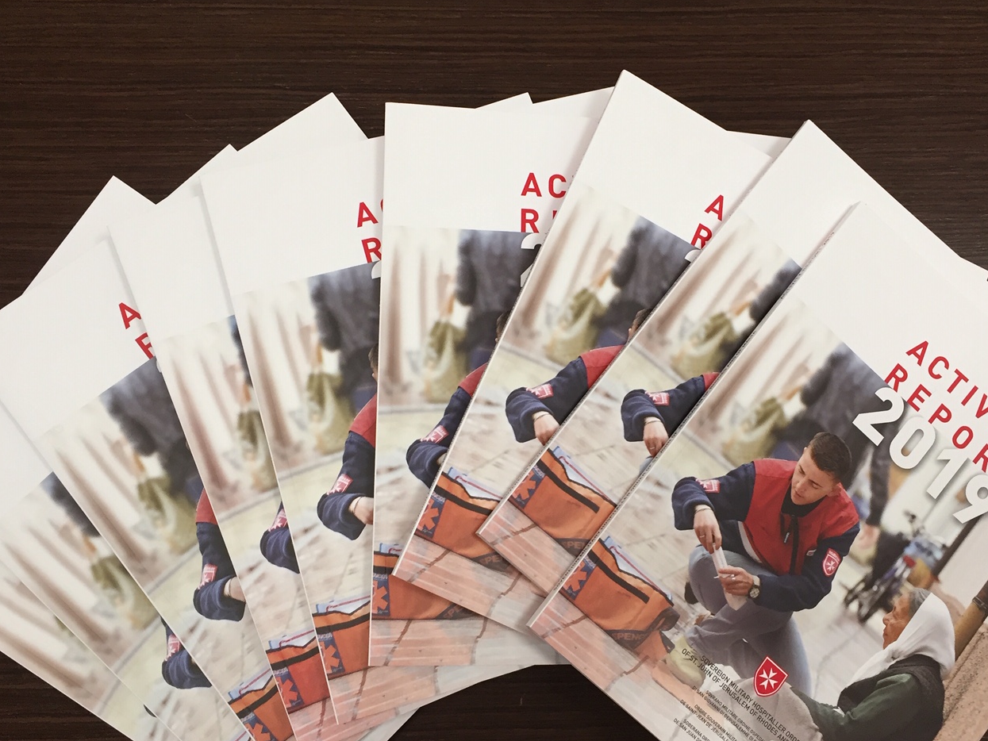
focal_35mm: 38
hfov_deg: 48.9
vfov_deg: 37.7
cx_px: 551
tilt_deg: -84.4
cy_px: 413
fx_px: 1085
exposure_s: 1/33
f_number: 2.2
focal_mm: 4.15
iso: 50
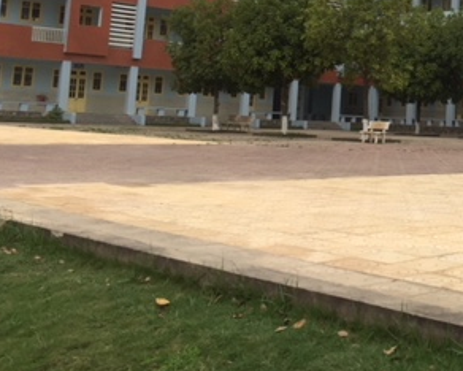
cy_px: 17
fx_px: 850
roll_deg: -2.9
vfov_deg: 23.8
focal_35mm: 62
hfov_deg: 28.4
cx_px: 476
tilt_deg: +8.9
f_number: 2.2
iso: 32
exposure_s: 1/879
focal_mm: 4.15
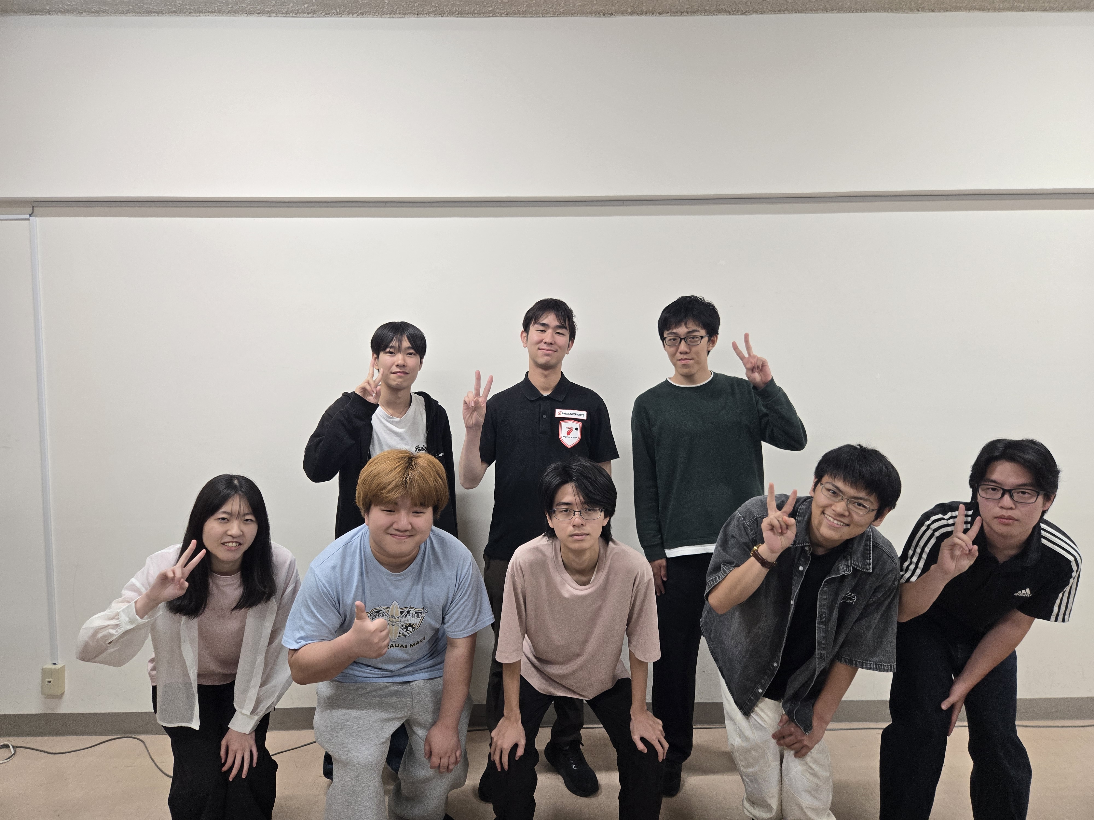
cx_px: 547
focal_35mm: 23
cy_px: 410
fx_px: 727
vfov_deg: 58.9
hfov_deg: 73.9
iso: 250
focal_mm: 5.4
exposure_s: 1/120
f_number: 1.8
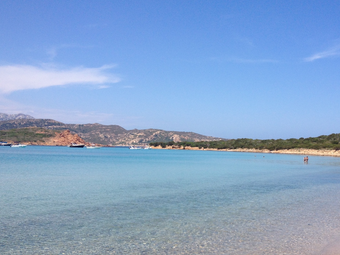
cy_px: 149
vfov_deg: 30.8
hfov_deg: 40.1
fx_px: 462
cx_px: 219
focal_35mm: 47
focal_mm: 4.28
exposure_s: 1/2045
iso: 50
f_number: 2.4
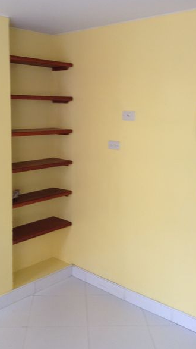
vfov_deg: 49.3
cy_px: 158
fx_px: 378
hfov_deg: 29.0
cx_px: 85
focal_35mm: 41
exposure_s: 1/30
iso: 32
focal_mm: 3.3
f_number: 2.4
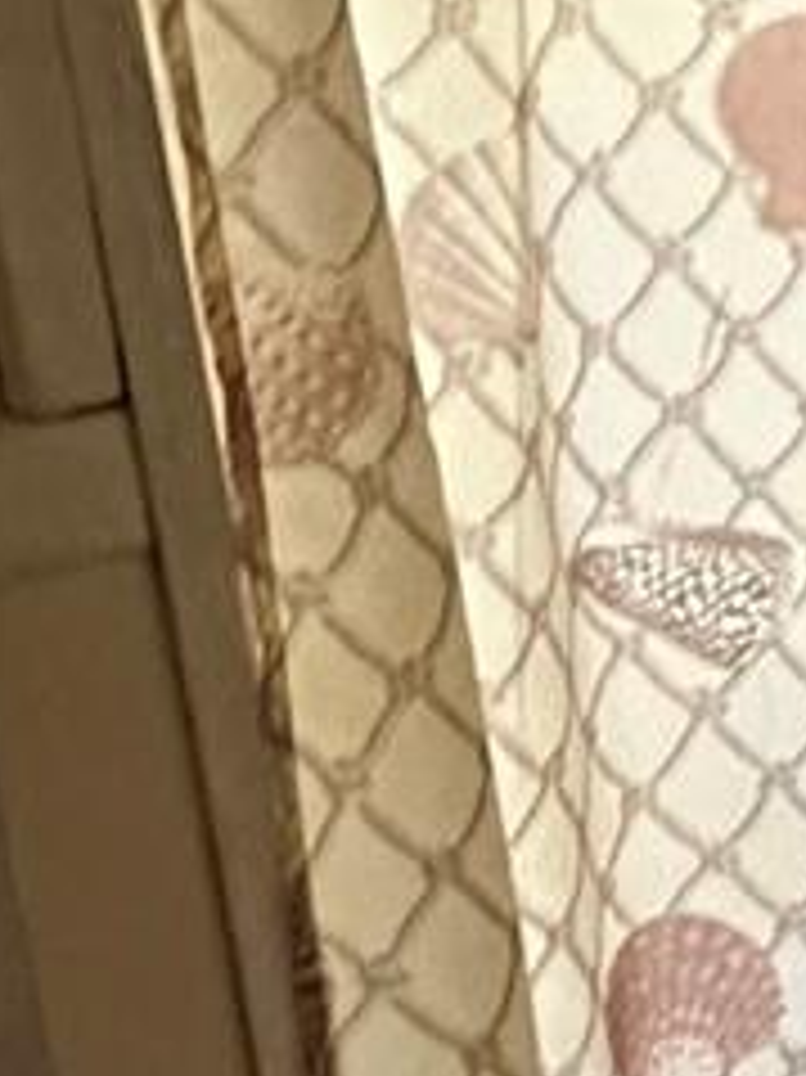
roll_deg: +1.1
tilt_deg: -12.9
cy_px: 608
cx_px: 1842
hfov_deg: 13.0
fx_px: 2797
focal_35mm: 90
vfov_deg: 21.8
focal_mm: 2.22
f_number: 2.2
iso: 1250
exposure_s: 1/60
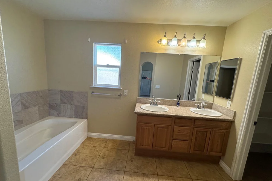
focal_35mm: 15
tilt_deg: -11.5
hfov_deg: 100.4
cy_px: 94
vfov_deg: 77.3
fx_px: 113
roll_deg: -3.8
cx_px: 135
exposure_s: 1/120
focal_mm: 2.22
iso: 200
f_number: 2.2
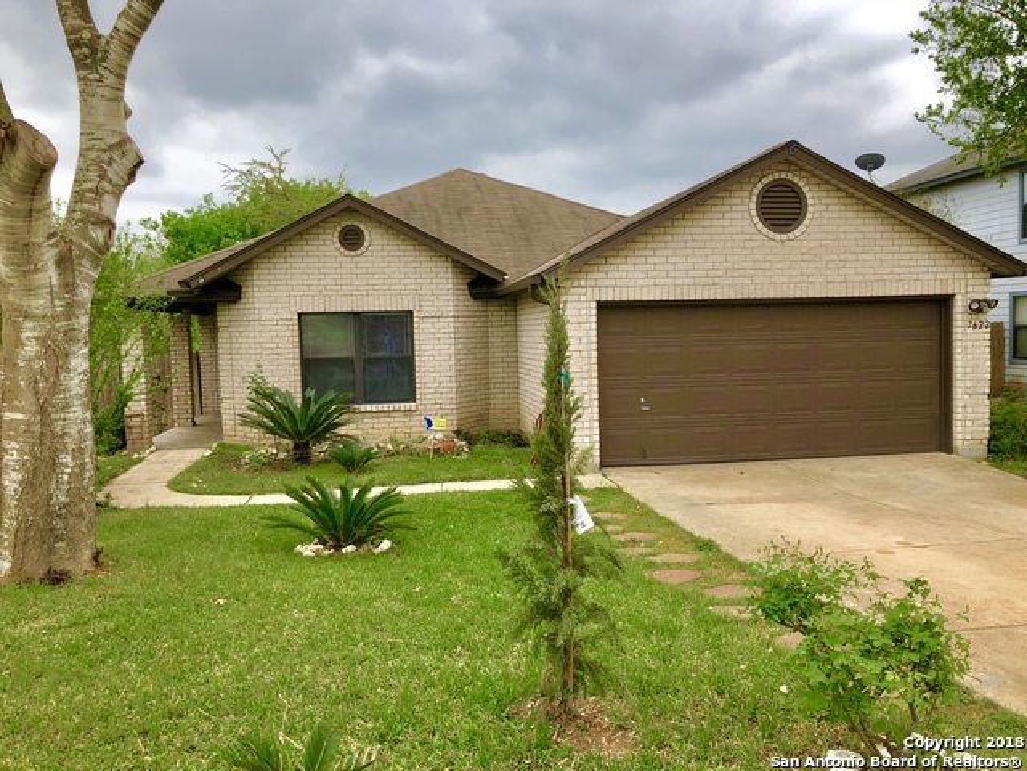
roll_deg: +0.8
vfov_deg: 49.7
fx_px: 831
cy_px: 386
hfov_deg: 63.4
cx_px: 514
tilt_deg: -3.6
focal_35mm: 28
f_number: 1.8
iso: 20
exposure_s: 1/991
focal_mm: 3.99
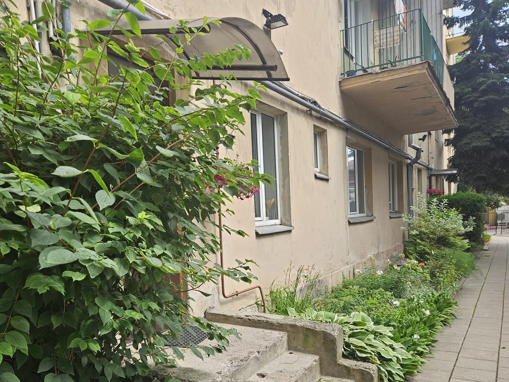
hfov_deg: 59.7
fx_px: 441
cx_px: 214
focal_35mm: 30
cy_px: 241
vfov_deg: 46.3
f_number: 1.8
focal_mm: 5.4
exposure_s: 1/225
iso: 25
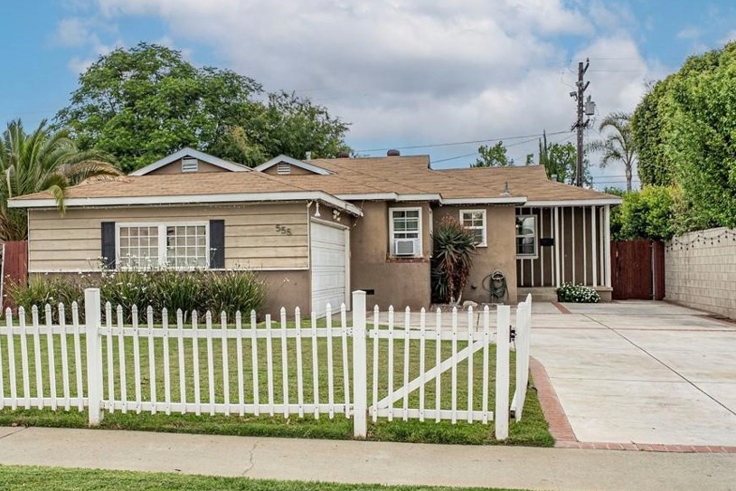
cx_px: 310
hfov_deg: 49.4
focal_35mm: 39
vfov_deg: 34.2
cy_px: 253
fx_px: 797
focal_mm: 21
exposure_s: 1/640
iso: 320
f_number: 5
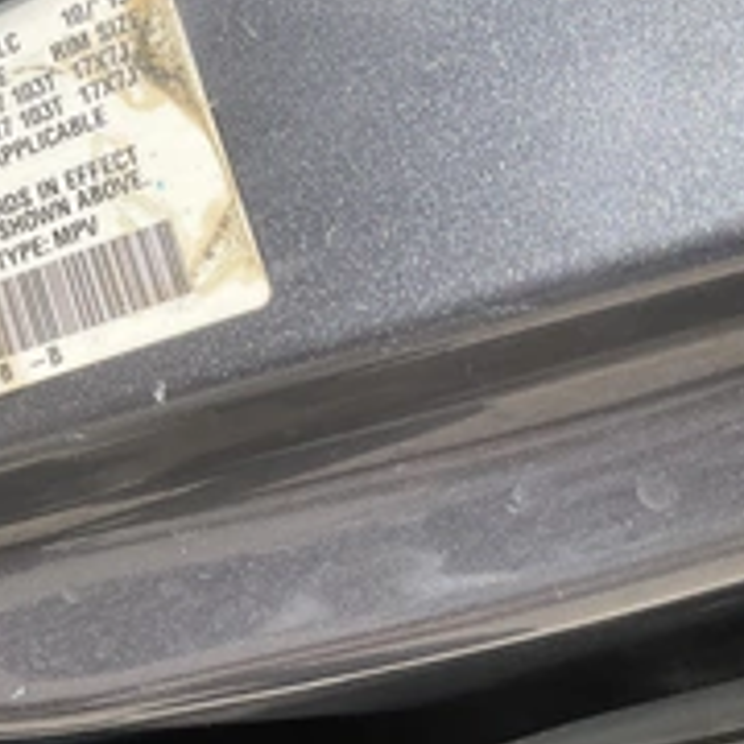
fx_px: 1386
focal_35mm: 57
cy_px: 306
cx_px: -58
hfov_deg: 27.7
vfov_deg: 30.0
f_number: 1.8
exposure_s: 1/898
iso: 25
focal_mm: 3
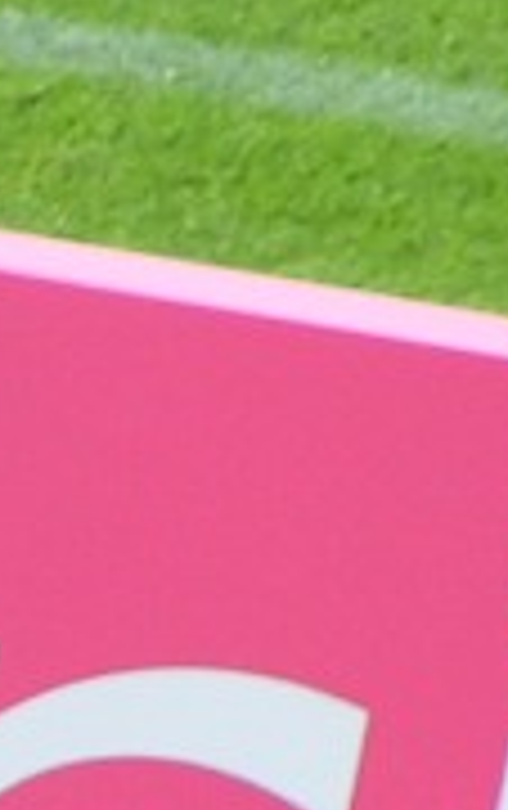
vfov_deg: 1.4
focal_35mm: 1535
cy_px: 648
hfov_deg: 0.9
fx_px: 33894
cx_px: -719
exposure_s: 1/400
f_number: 3.5
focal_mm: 49.8
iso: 64
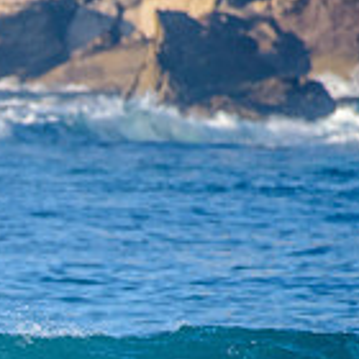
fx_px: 20698
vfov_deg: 1.0
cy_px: 427
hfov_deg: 1.0
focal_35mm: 1764
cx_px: -133
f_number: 5.6
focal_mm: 500
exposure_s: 1/2000
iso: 500
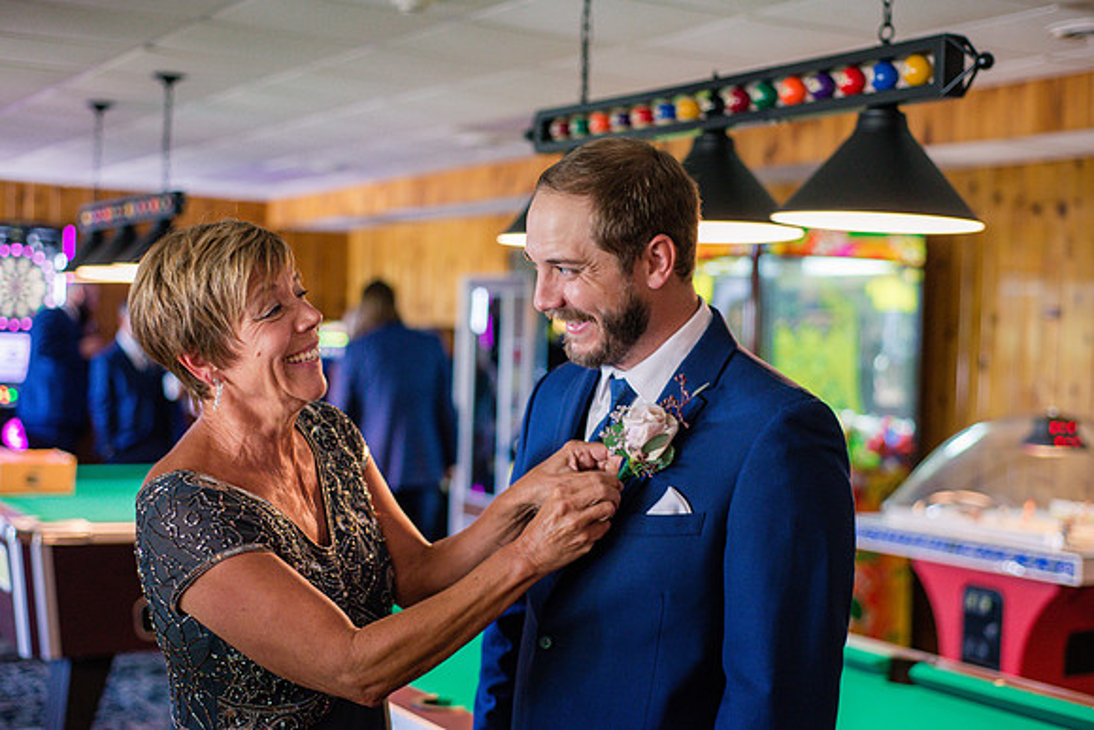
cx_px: 547
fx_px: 1568
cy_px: 365
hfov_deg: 38.5
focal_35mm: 52
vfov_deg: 26.2
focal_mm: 50
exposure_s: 1/80
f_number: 2.5
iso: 800
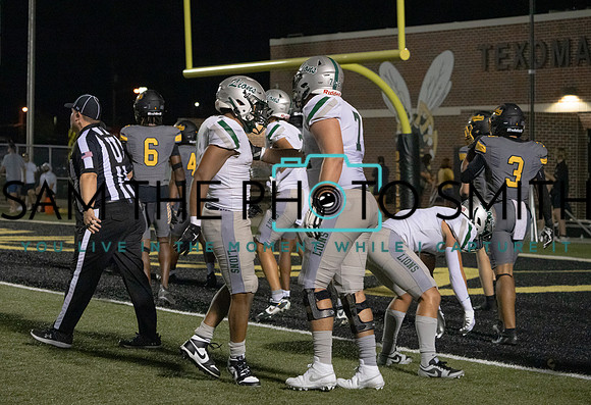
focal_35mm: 114
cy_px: 220
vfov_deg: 12.3
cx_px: 261
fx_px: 1882
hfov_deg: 17.8
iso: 16000
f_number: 5.6
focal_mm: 100
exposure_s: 1/1000
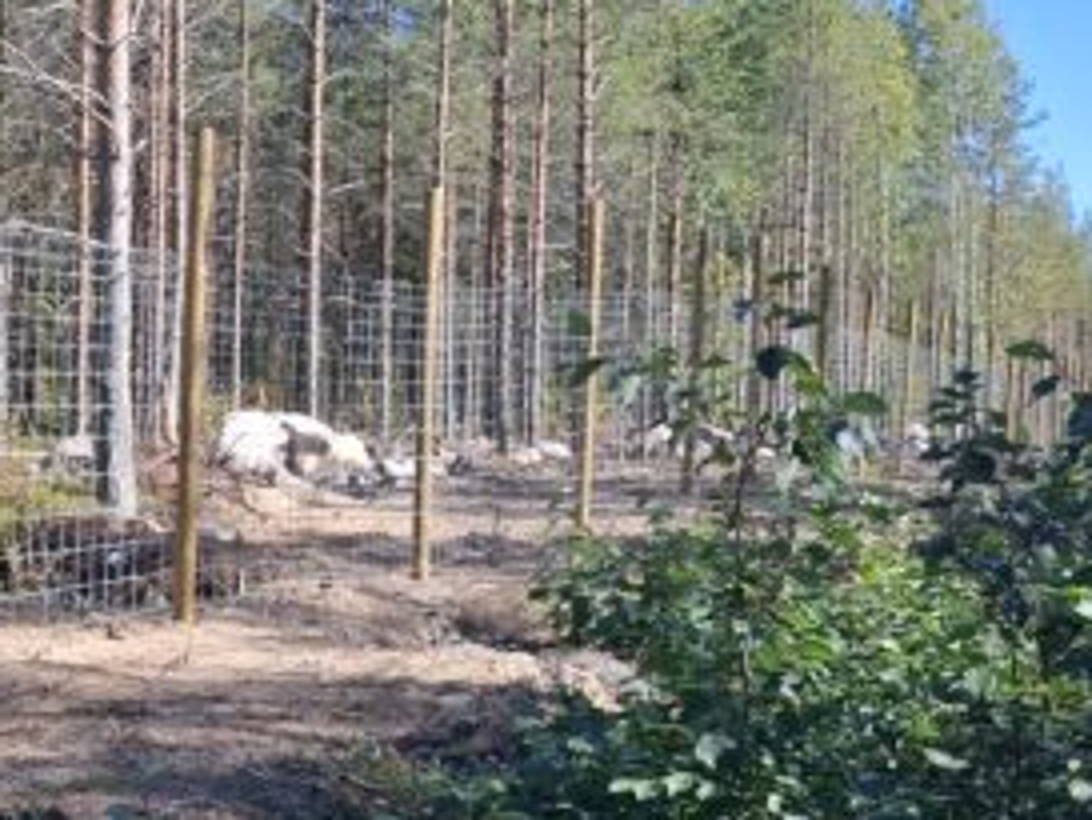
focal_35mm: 64
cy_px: 492
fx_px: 2020
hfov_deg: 26.2
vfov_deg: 22.9
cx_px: -292
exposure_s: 1/883
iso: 50
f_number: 1.8
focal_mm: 5.54
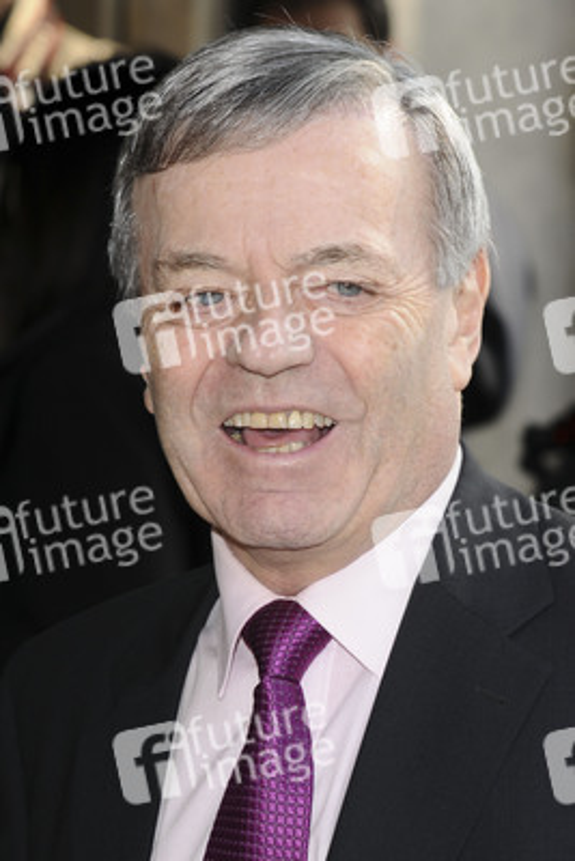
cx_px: 288
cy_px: 430
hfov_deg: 11.4
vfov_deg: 17.1
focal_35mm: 120
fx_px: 2872
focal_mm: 80
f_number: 5.6
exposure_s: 1/250
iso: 200
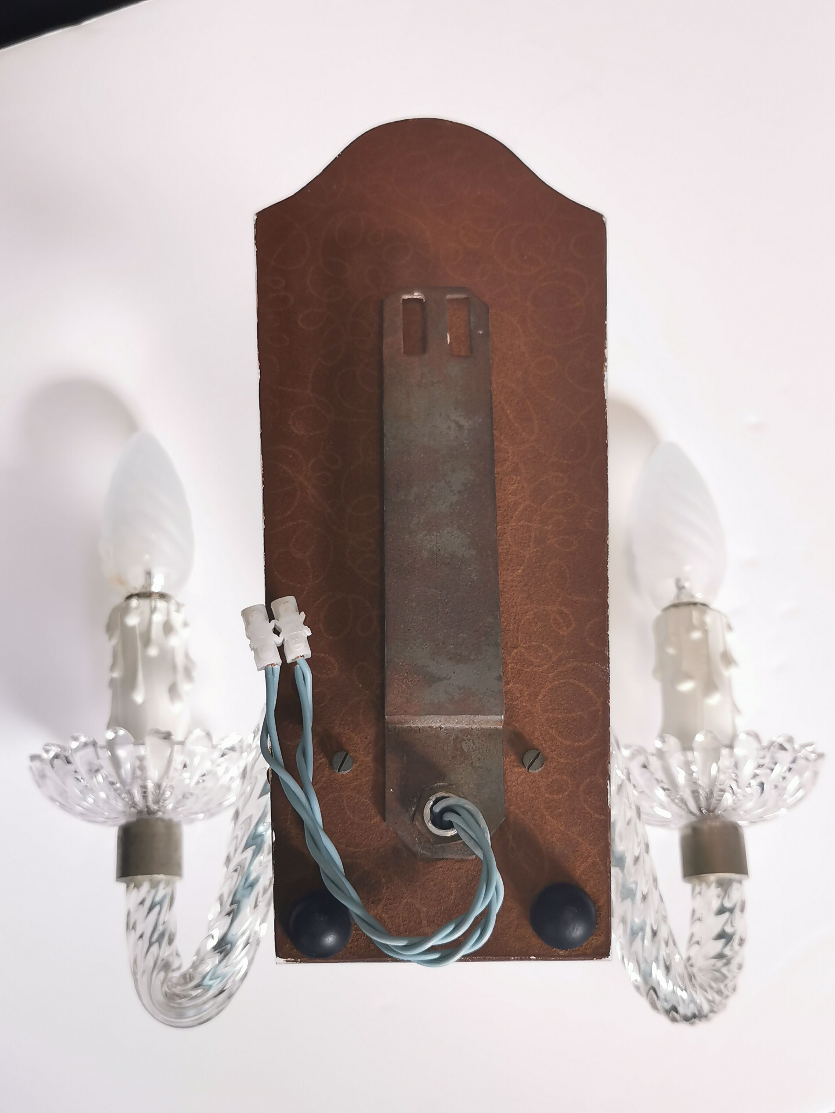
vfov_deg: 45.8
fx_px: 1319
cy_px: 556
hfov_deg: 35.1
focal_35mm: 41
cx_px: 418
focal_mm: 5.58
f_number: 1.8
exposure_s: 1/50
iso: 100
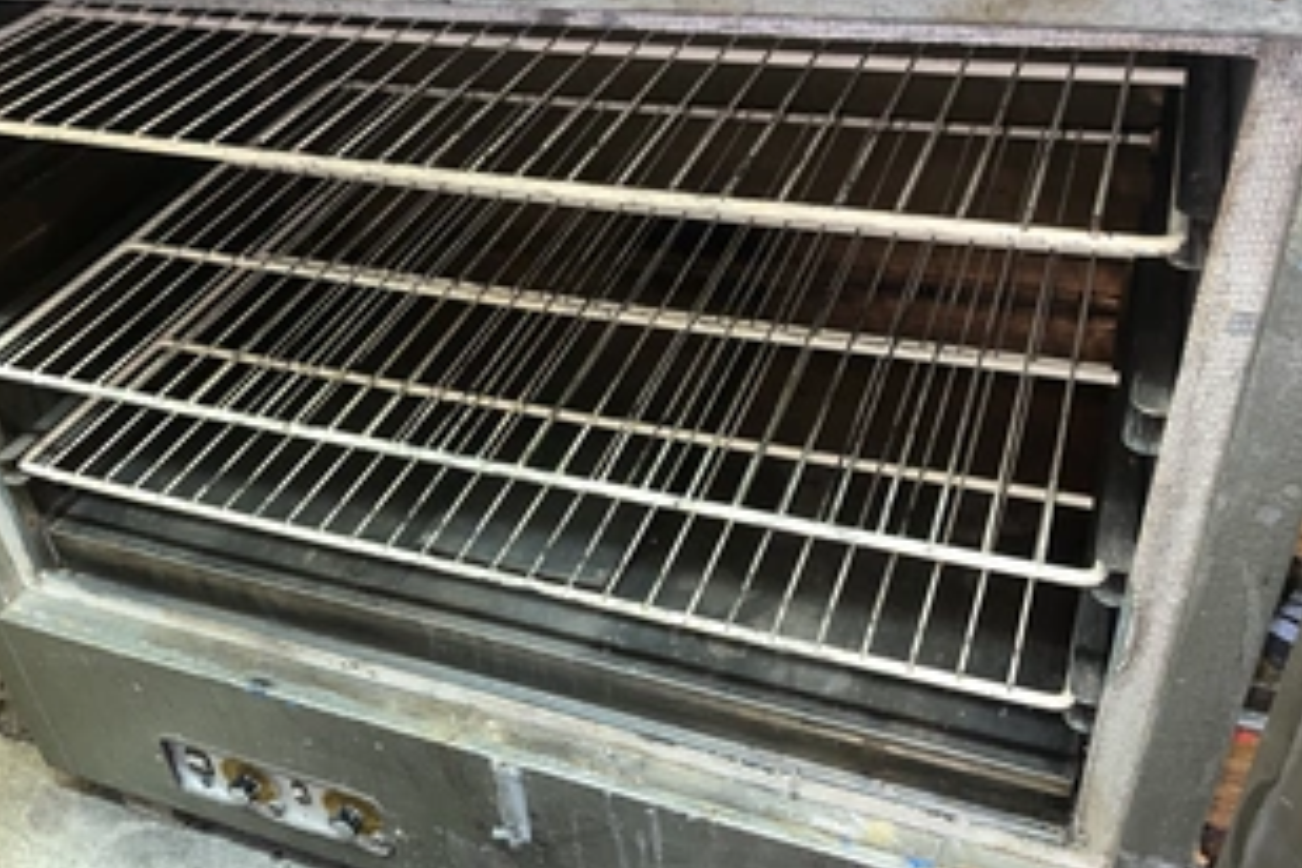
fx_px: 1266
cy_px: 430
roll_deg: +8.4
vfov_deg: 37.9
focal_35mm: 35
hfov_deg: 54.1
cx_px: 531
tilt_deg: -36.5
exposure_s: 1/11
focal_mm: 5.1
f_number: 1.6
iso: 80
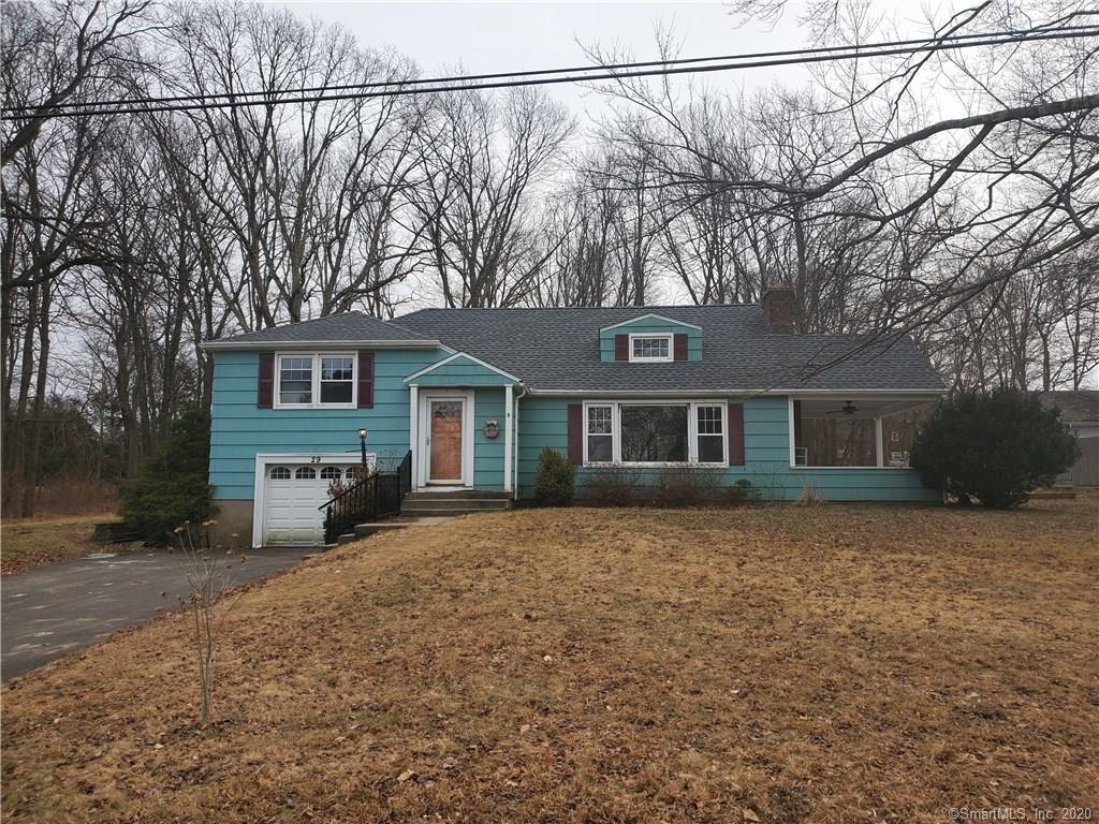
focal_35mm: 26
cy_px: 412
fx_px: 825
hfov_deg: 67.3
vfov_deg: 53.1
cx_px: 550
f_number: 2.4
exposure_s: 1/1029
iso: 50
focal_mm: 4.3
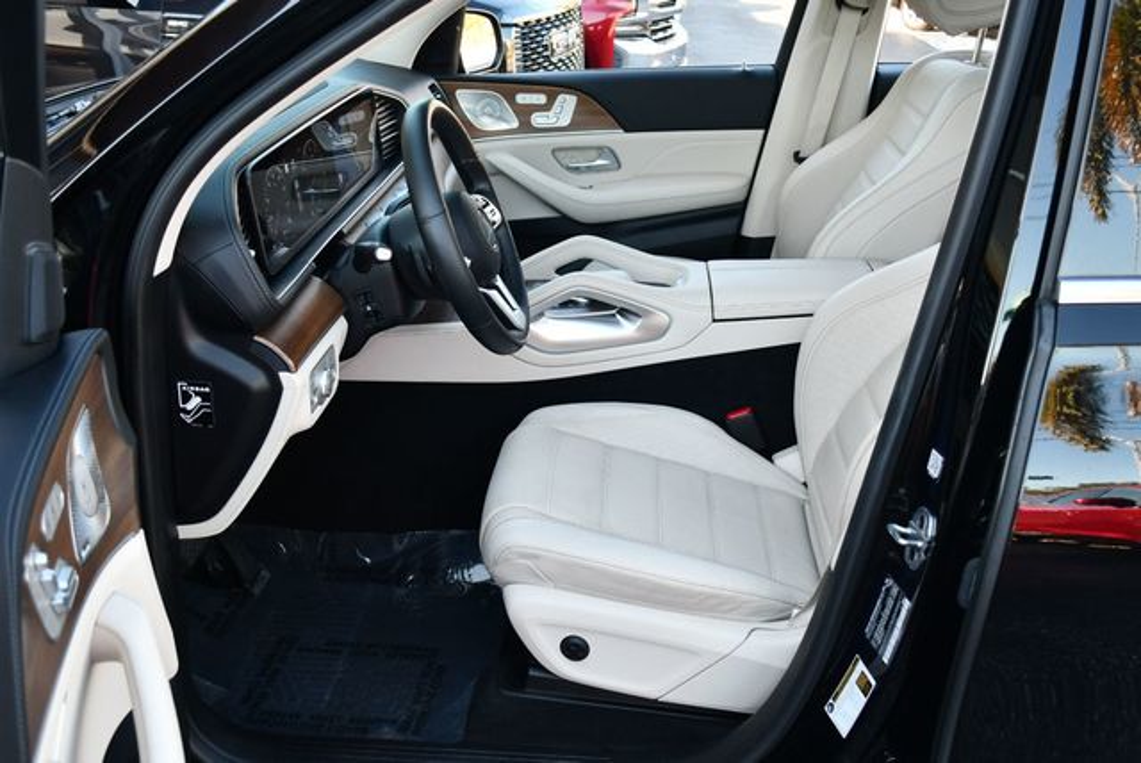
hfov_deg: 53.1
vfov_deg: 36.9
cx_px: 570
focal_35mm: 36
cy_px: 382
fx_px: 1142
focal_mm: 18
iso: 450
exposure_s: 1/250
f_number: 3.5
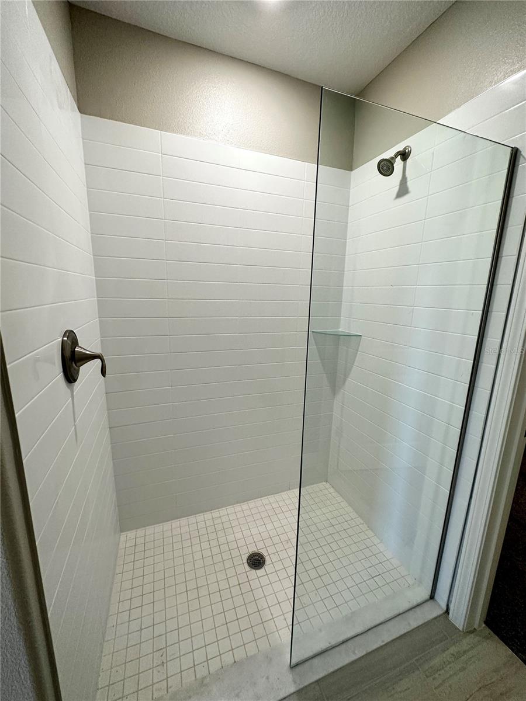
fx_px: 284
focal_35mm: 14
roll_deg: -1.3
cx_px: 263
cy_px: 350
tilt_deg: -13.7
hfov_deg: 85.7
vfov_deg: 102.1
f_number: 2.2
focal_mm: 2.22
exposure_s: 1/120
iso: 200
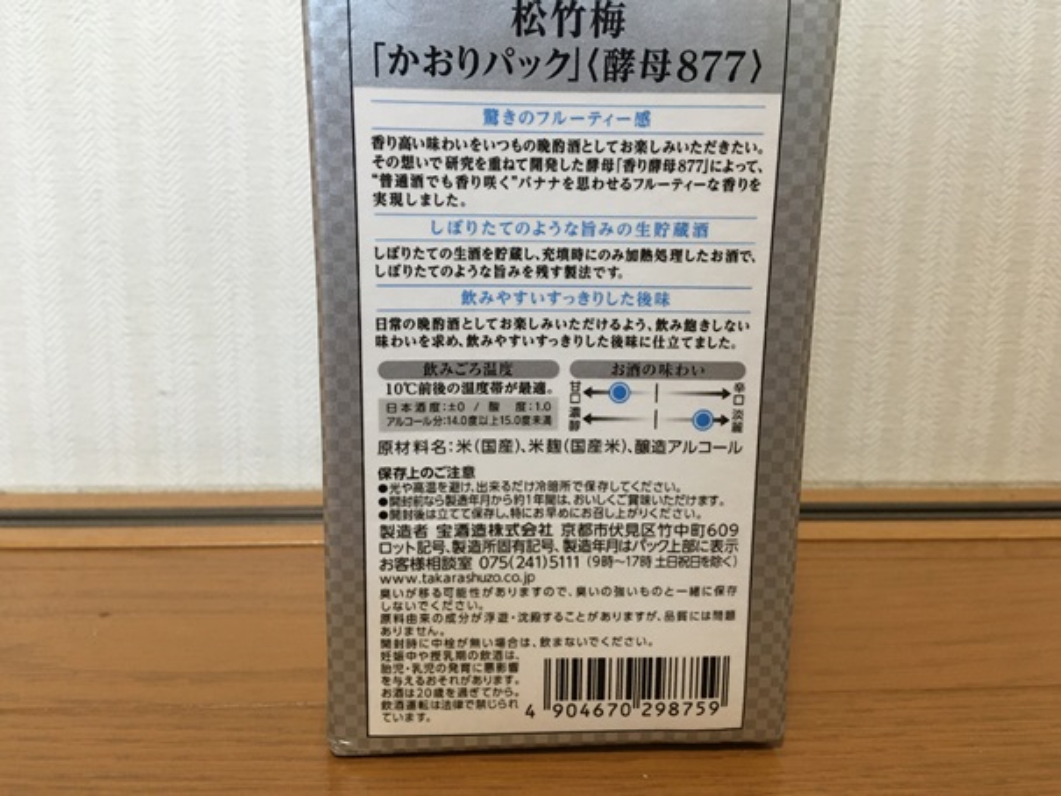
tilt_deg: -12.3
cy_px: 398
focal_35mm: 29
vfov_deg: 48.2
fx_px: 889
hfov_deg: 61.6
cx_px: 530
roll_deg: -0.8
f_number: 2.2
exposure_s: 1/30
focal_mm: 4.15
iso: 100
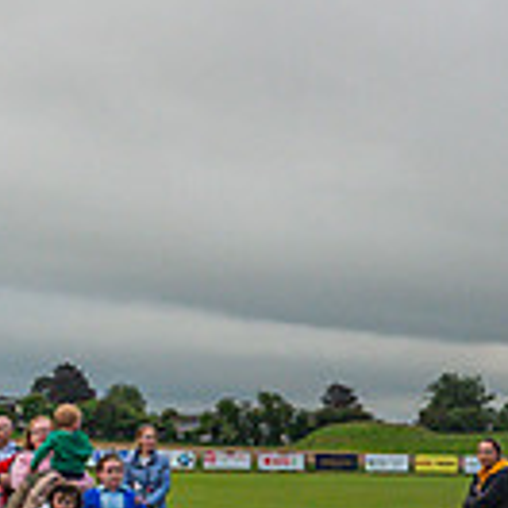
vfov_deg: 16.2
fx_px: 1743
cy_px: 530
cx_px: 727
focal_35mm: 105
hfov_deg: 15.5
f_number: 8
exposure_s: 1/100
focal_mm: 24
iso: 1400
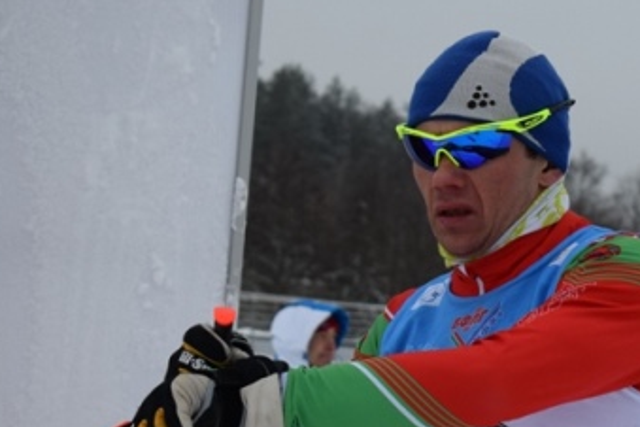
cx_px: 576
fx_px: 2772
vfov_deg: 8.8
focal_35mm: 156
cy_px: 383
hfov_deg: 13.1
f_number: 5.6
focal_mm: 55
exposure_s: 1/500
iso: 800
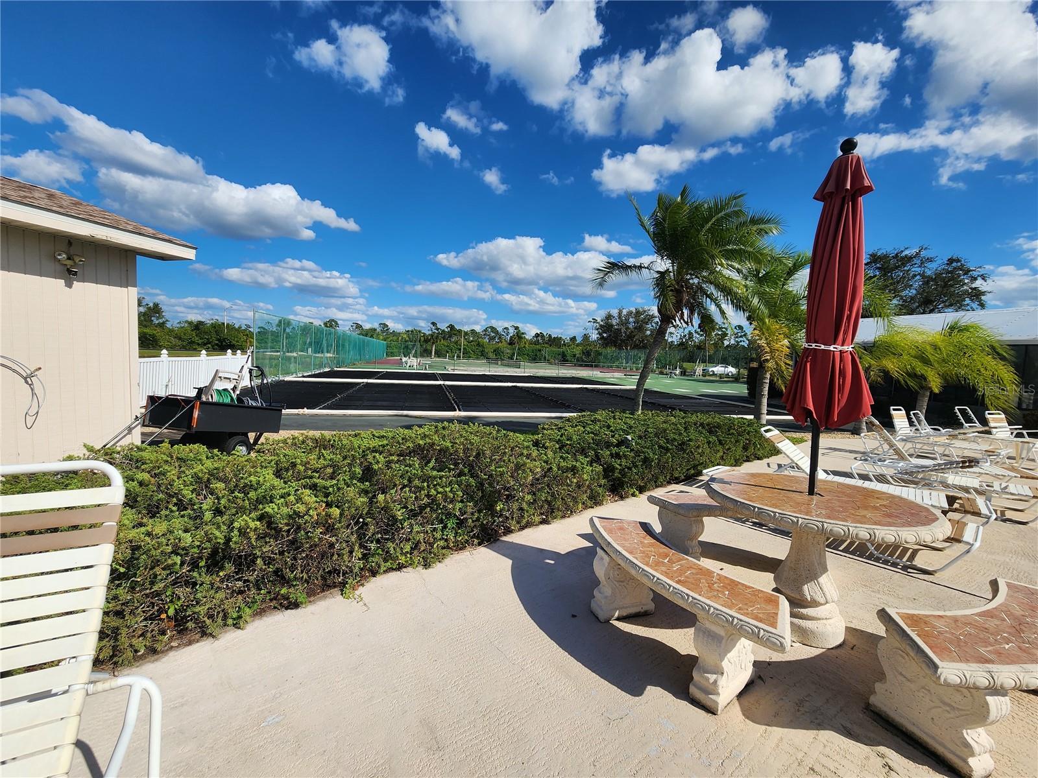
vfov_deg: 89.9
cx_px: 519
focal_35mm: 13
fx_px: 390
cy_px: 389
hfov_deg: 106.2
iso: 50
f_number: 2.2
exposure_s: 1/3345
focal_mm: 2.2
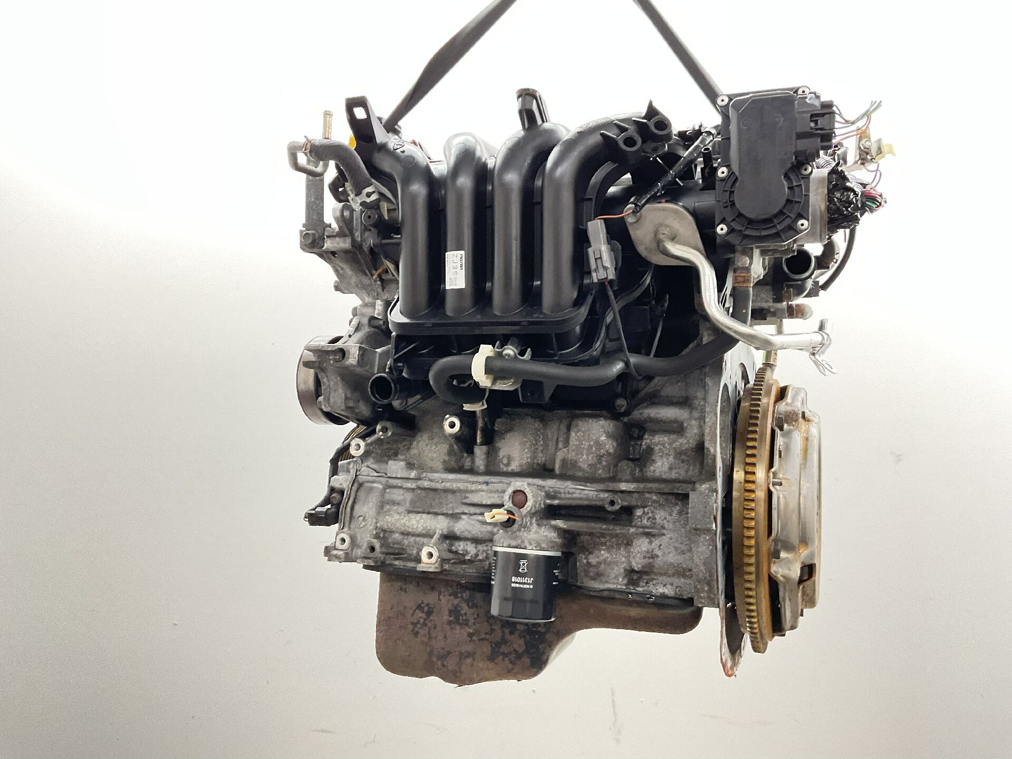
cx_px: 506
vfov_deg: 48.2
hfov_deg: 61.7
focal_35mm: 29
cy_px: 380
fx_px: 848
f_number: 1.8
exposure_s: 1/50
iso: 125
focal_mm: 3
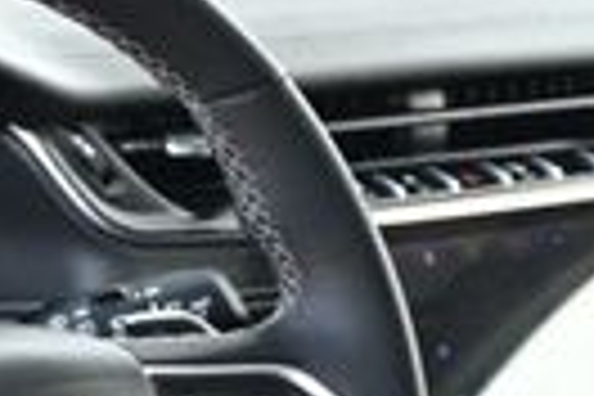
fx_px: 2392
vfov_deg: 8.9
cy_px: 778
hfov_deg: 14.0
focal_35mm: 145
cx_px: 27
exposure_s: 1/125
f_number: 3.8
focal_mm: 20
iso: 400
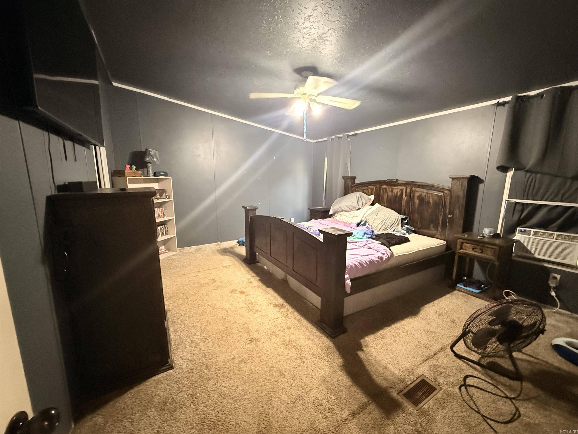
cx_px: 289
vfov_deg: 85.7
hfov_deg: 102.1
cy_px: 217
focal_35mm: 14
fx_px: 234
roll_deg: -0.3
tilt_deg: -8.2
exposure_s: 1/47
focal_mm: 2.22
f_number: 2.2
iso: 1600
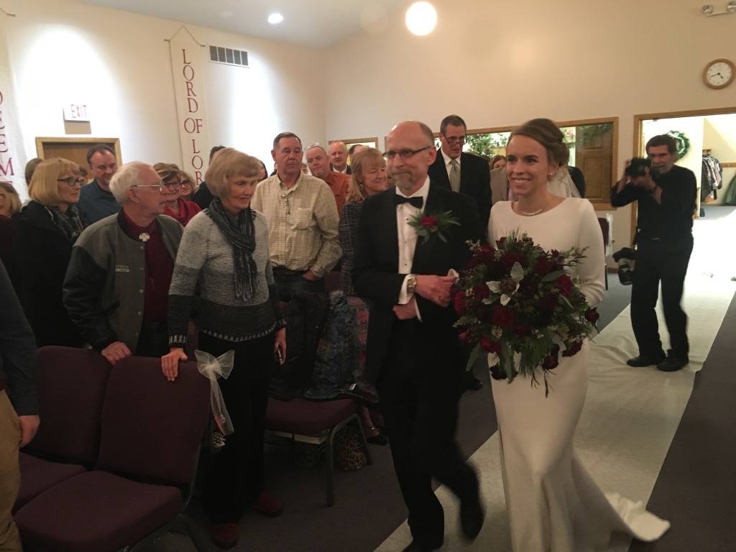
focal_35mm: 29
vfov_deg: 48.2
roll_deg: +4.3
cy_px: 276
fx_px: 617
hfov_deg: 61.7
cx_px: 368
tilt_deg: -9.1
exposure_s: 1/15
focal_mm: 4.15
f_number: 2.2
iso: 200
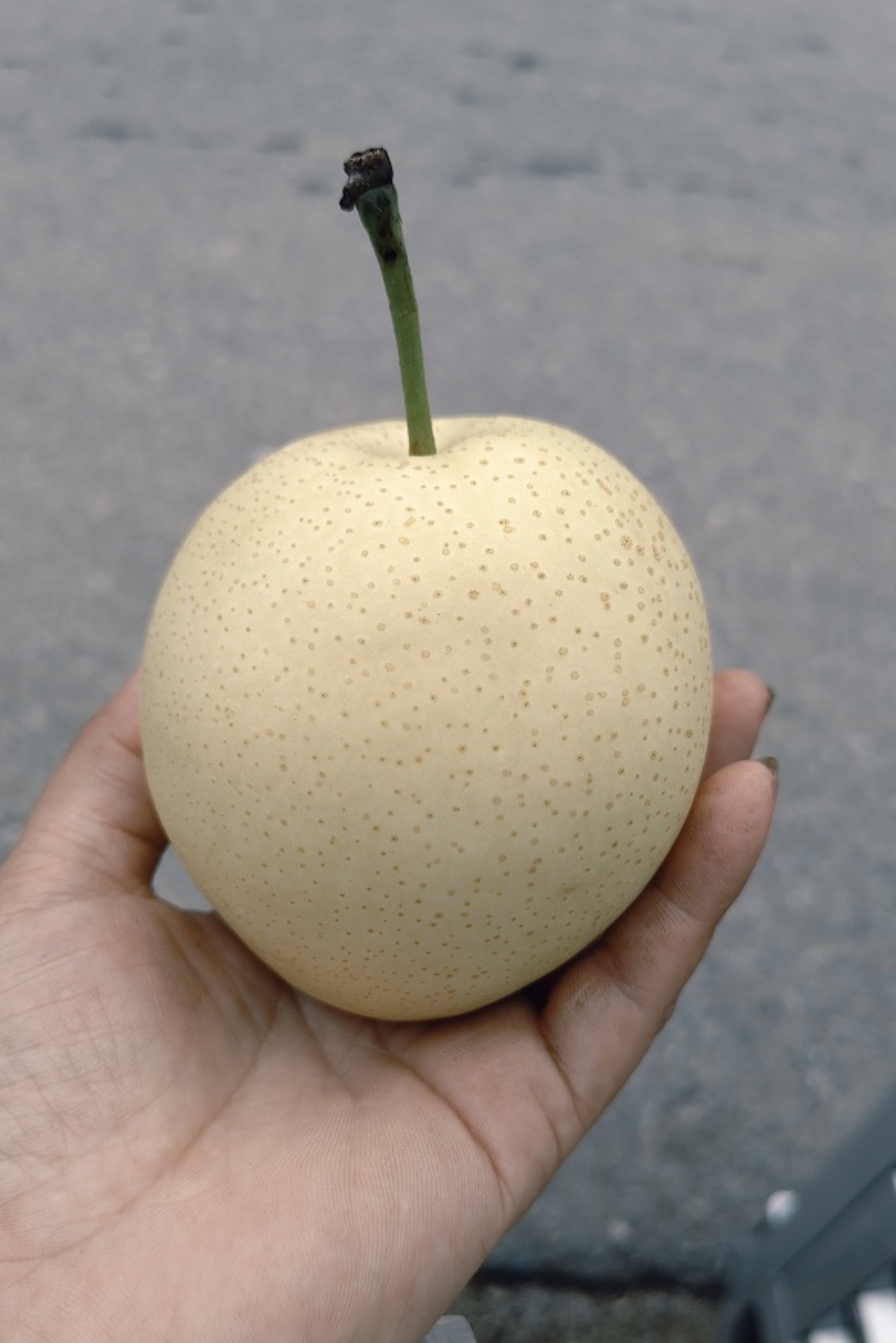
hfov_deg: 44.9
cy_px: 741
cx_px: 513
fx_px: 1082
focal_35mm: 29
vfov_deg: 63.5
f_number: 1.88
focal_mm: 5.56
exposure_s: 1/611
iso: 50
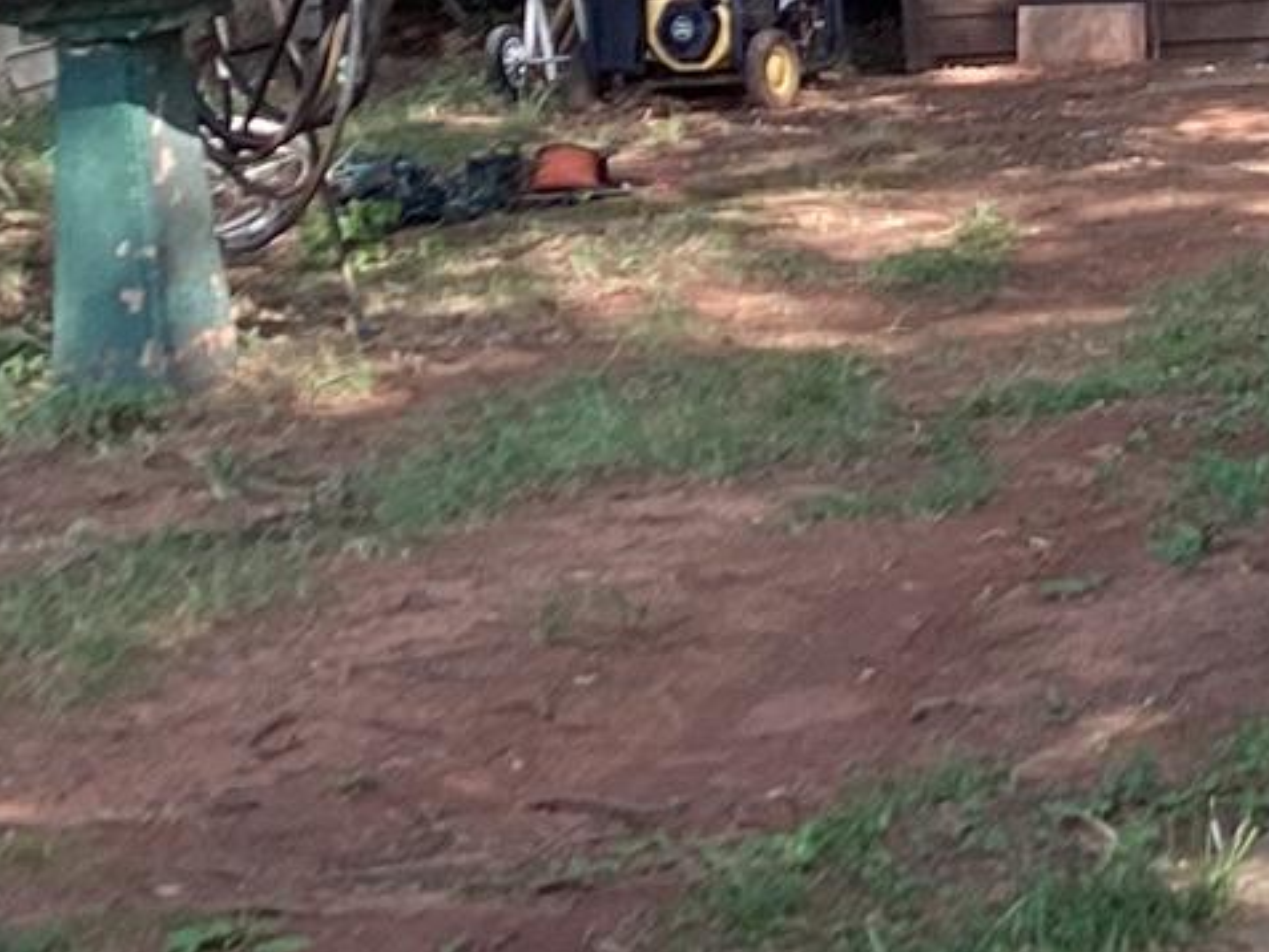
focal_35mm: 133
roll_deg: +5.0
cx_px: 1551
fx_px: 4877
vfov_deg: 10.7
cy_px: -558
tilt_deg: +0.1
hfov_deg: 14.3
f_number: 2.4
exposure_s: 1/120
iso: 32
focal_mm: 3.3
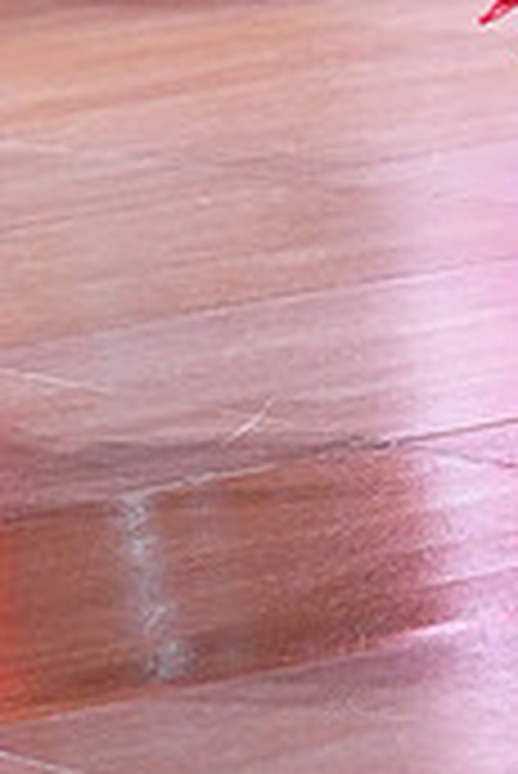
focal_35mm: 306
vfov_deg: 6.6
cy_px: -351
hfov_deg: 4.5
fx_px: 6591
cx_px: 691
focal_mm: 91
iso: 10000
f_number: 4
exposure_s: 1/400
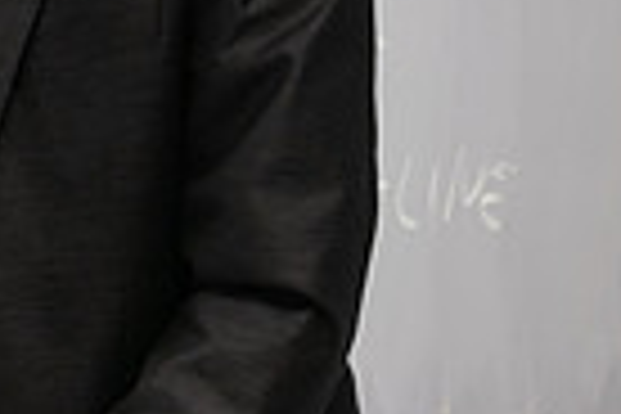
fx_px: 6503
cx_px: -405
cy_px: 43
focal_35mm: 377
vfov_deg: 3.6
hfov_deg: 5.4
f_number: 4
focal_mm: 90
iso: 1250
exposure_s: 1/200
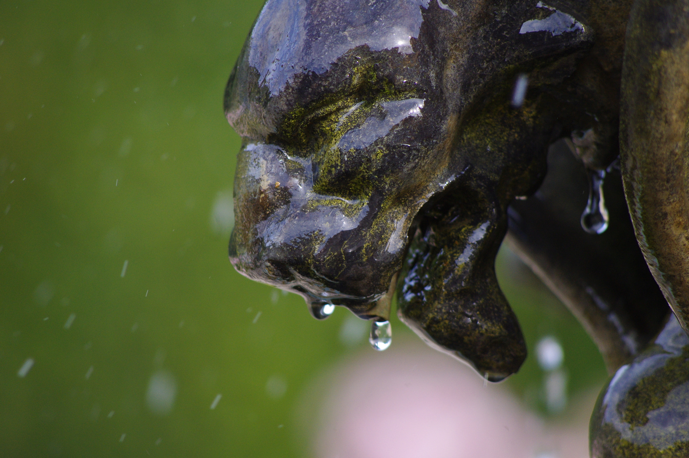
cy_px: 229
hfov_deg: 4.6
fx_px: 8601
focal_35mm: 450
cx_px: 344
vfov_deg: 3.0
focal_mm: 300
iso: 800
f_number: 7.1
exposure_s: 1/500
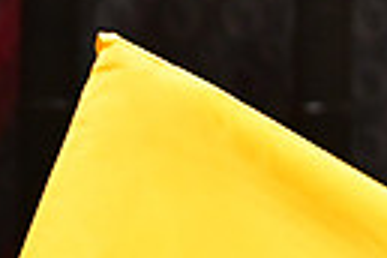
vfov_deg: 1.0
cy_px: 392
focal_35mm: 1350
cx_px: 861
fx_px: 14511
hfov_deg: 1.5
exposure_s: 1/500
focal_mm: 200
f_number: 3.5
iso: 5000
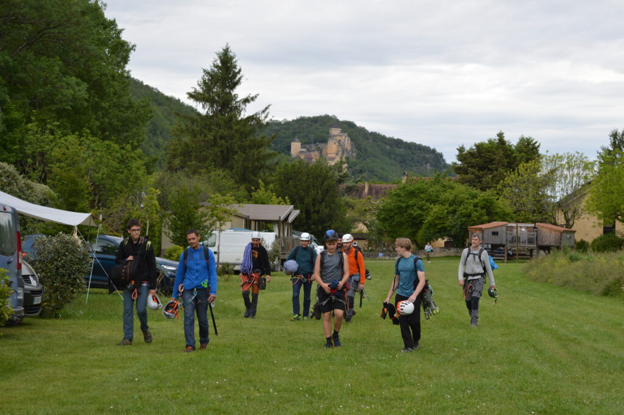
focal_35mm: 82
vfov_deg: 16.5
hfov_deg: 24.6
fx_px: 1429
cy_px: 208
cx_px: 312
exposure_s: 1/200
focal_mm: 55
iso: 100
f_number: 7.1
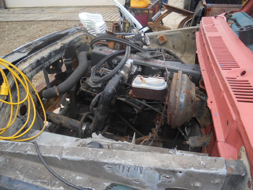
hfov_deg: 65.3
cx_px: 126
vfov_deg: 51.4
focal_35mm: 27
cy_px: 95
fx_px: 197
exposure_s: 1/40
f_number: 3.2
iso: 80
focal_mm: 4.9
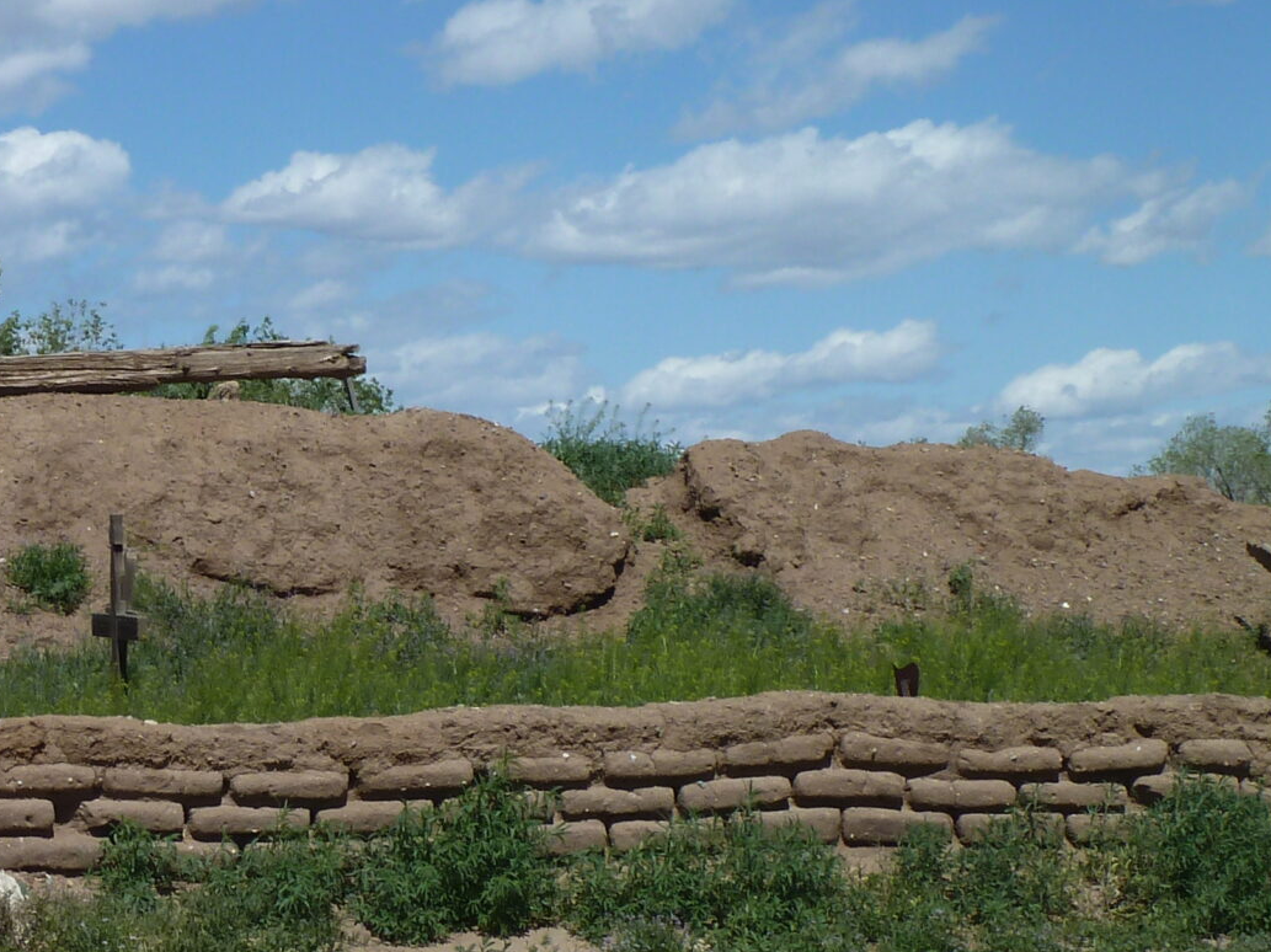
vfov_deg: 12.4
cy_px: 501
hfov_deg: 16.1
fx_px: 4368
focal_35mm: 119
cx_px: -74
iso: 80
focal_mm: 7.9
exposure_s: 1/500
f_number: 5.6
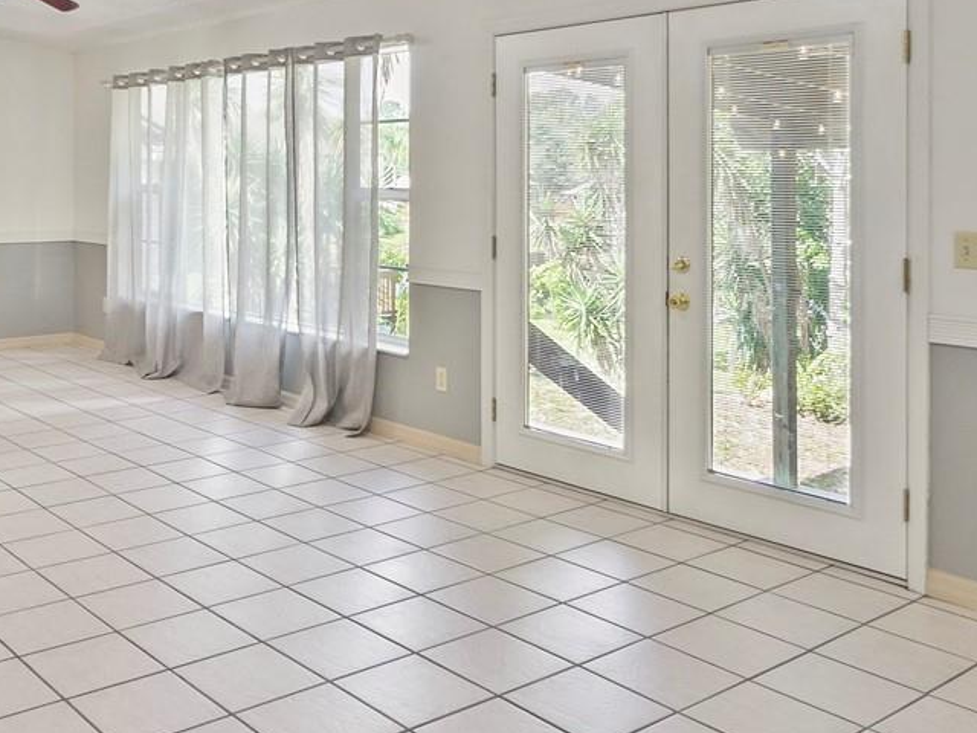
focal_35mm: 35
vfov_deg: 40.5
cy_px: 286
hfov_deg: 50.6
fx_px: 988
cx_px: 250
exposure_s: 1/60
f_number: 4
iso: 800
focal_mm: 7
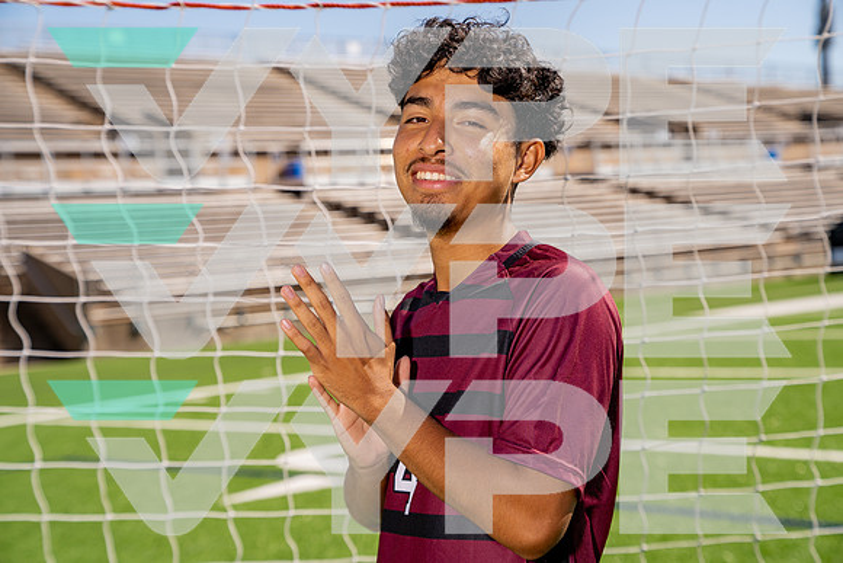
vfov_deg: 20.3
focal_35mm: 67
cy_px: 282
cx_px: 422
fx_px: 1569
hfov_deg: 30.1
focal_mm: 67
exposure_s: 1/1000
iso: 100
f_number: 4.5
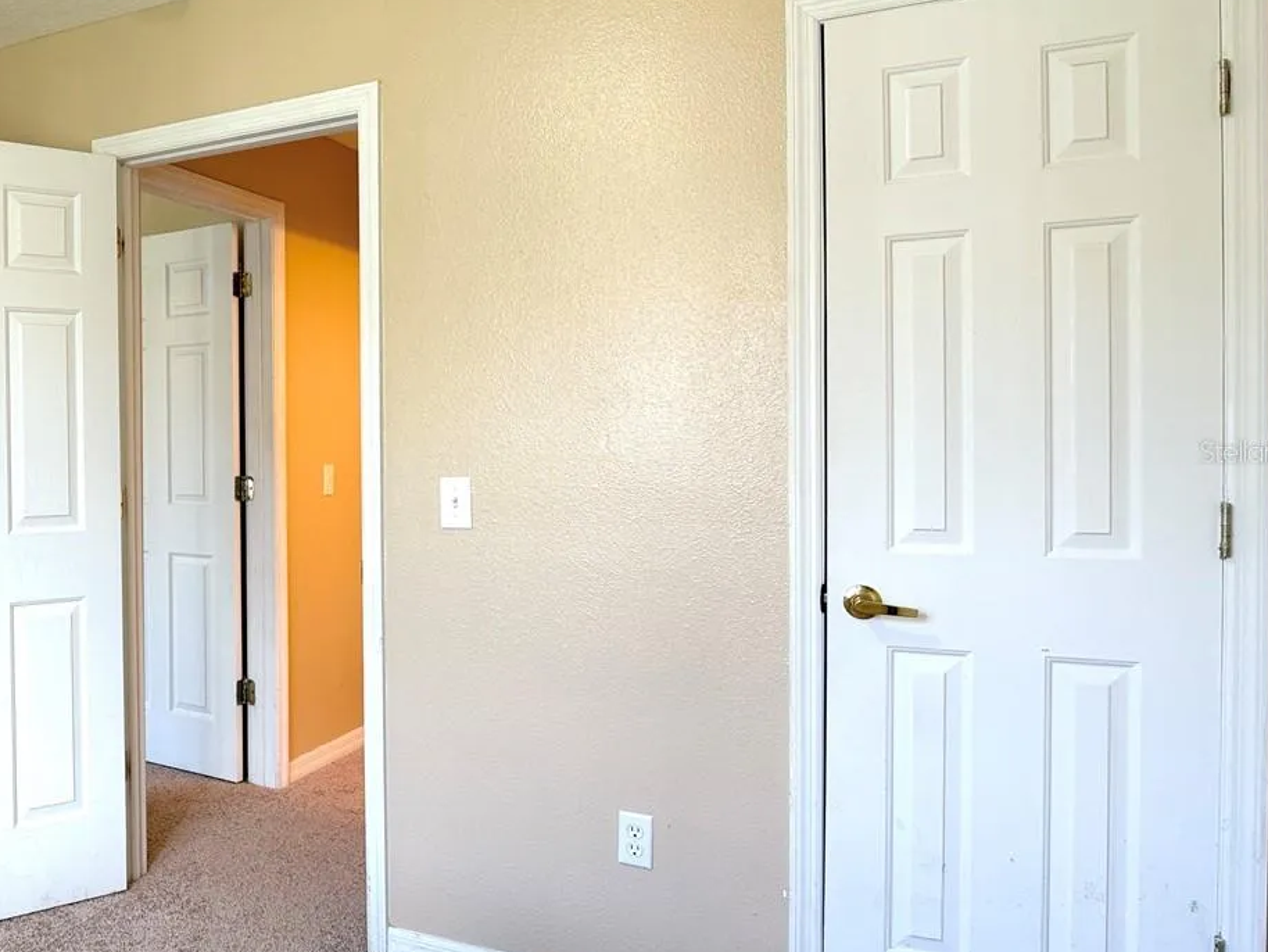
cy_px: 451
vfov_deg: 34.4
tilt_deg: -0.3
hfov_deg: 42.4
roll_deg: +0.1
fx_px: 1539
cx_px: 221
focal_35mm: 42
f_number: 1.78
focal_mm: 6.76
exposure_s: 1/60
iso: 125
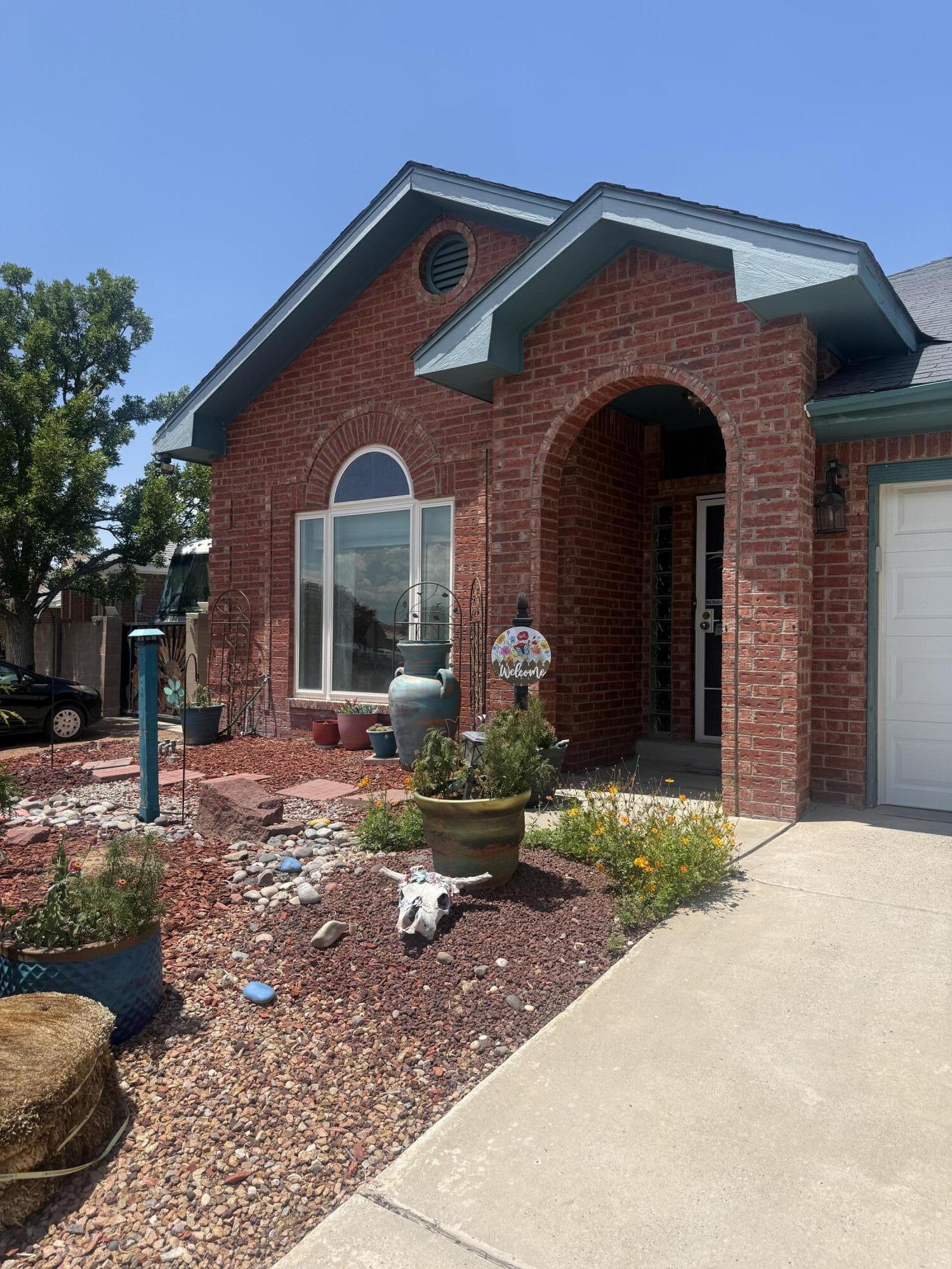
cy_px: 634
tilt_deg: +0.2
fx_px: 880
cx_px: 476
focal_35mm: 24
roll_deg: +0.8
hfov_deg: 56.8
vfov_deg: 71.6
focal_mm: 6.76
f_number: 1.78
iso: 80
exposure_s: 1/4405
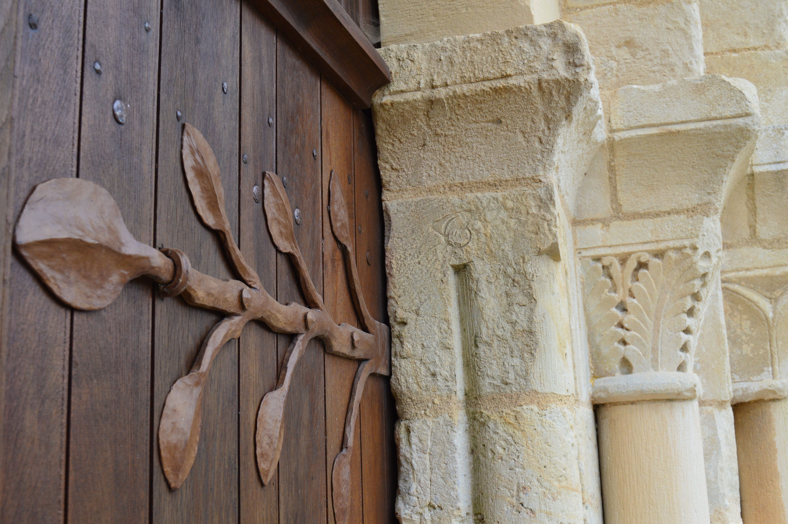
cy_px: 262
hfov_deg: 43.6
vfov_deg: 29.8
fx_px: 984
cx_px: 394
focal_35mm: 45
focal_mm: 30
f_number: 9
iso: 400
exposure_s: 1/160
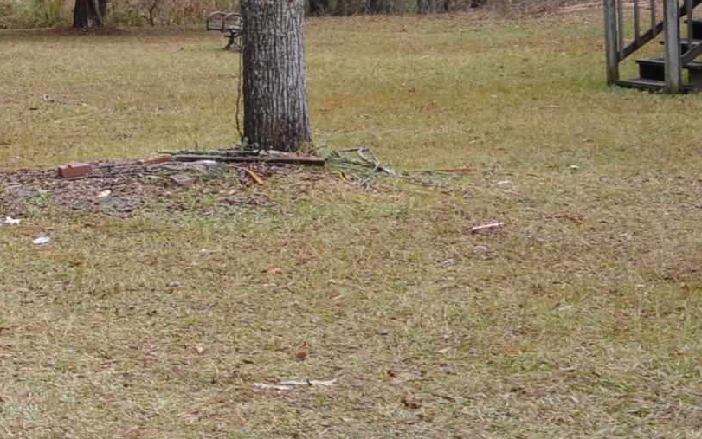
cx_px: -369
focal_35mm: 102
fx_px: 1952
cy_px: -121
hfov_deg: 18.1
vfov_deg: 12.5
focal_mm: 18
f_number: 4
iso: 100
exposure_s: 1/160
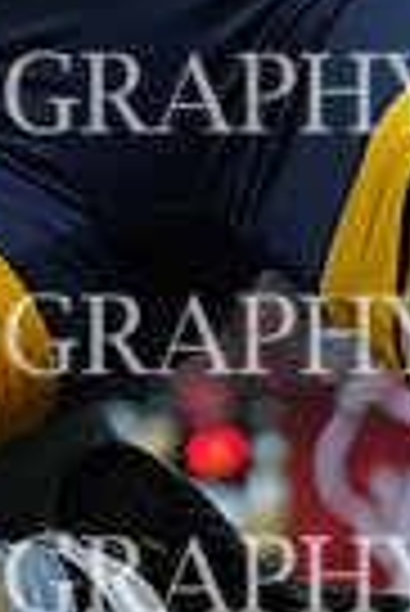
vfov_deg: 9.4
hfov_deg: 6.3
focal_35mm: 213
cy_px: -270
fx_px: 3629
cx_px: -417
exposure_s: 1/1250
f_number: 2.8
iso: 6400
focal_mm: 50
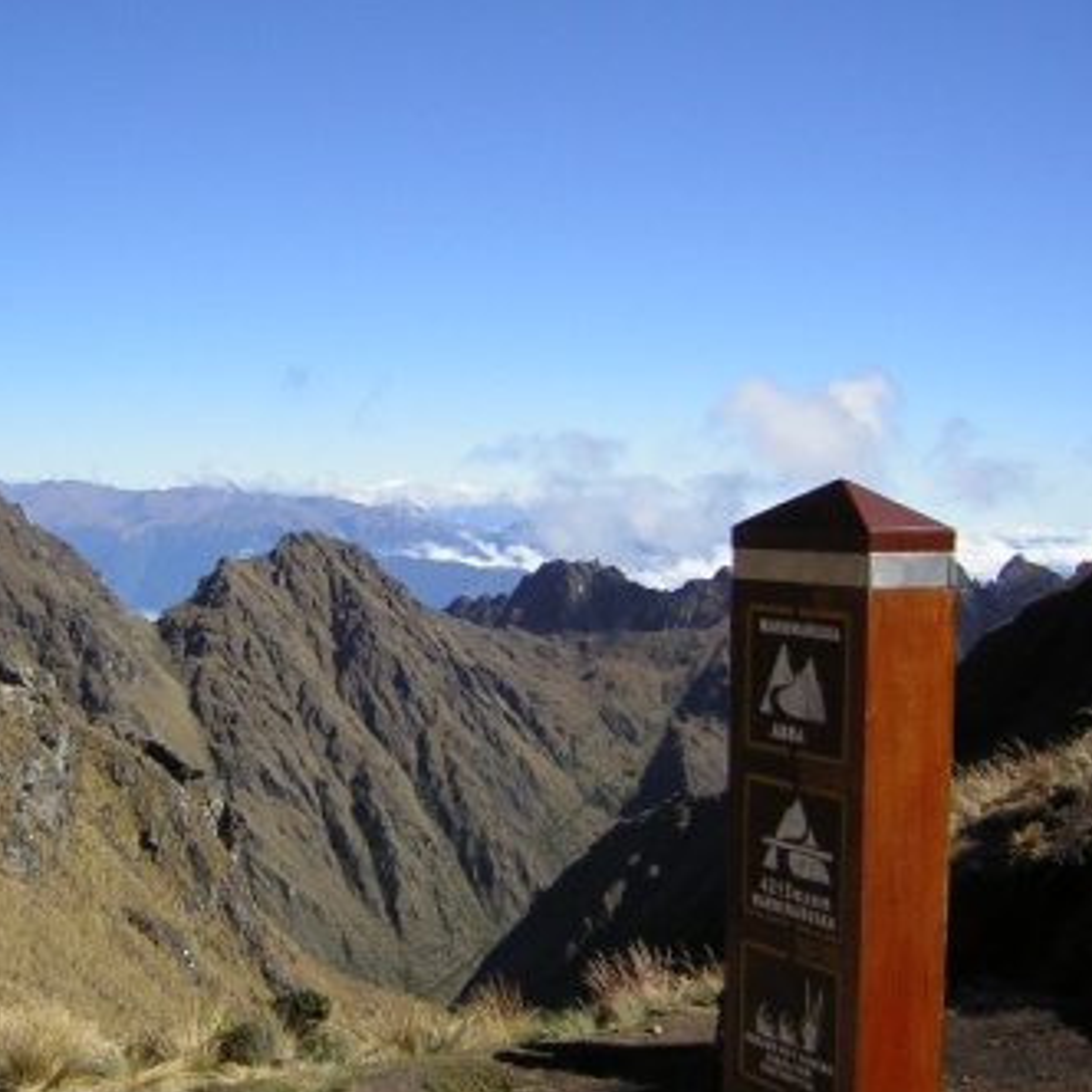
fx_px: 1535
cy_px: 549
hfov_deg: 39.1
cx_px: 460
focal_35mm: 43
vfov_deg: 39.2
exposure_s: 1/313
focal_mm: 4.7
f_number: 5.2
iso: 50
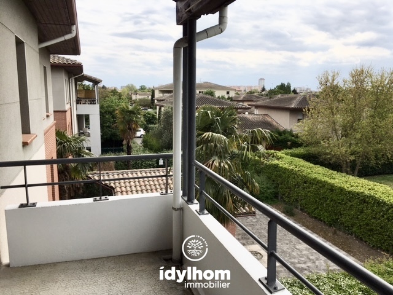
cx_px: 196
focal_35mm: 29
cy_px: 148
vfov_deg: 48.2
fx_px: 329
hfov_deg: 61.7
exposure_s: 1/1876
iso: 25
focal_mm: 4.15
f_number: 2.2
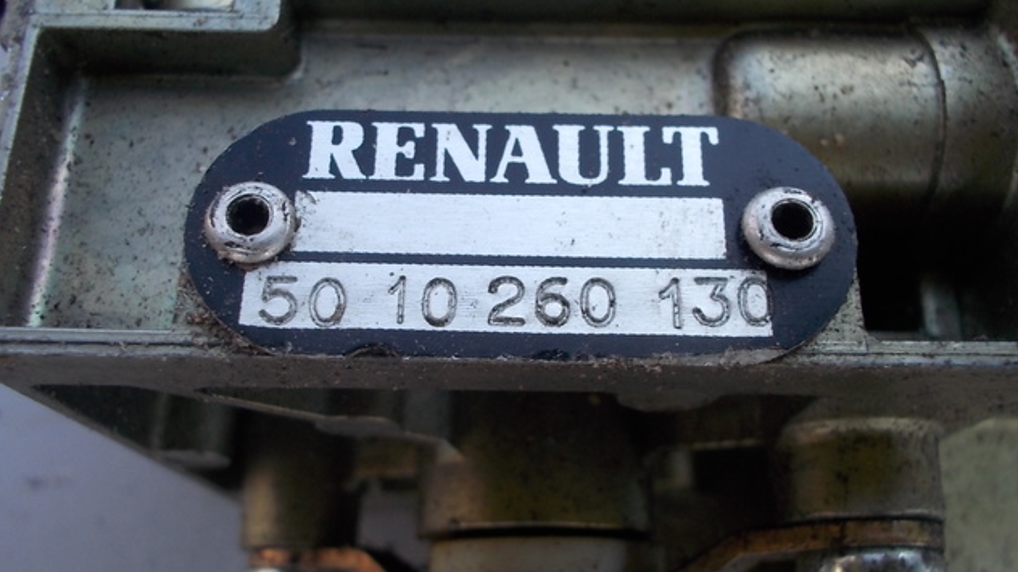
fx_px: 863
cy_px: 305
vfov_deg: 36.6
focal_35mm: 32
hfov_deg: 61.0
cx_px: 506
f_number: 3.3
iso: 80
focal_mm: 4.1
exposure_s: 1/100
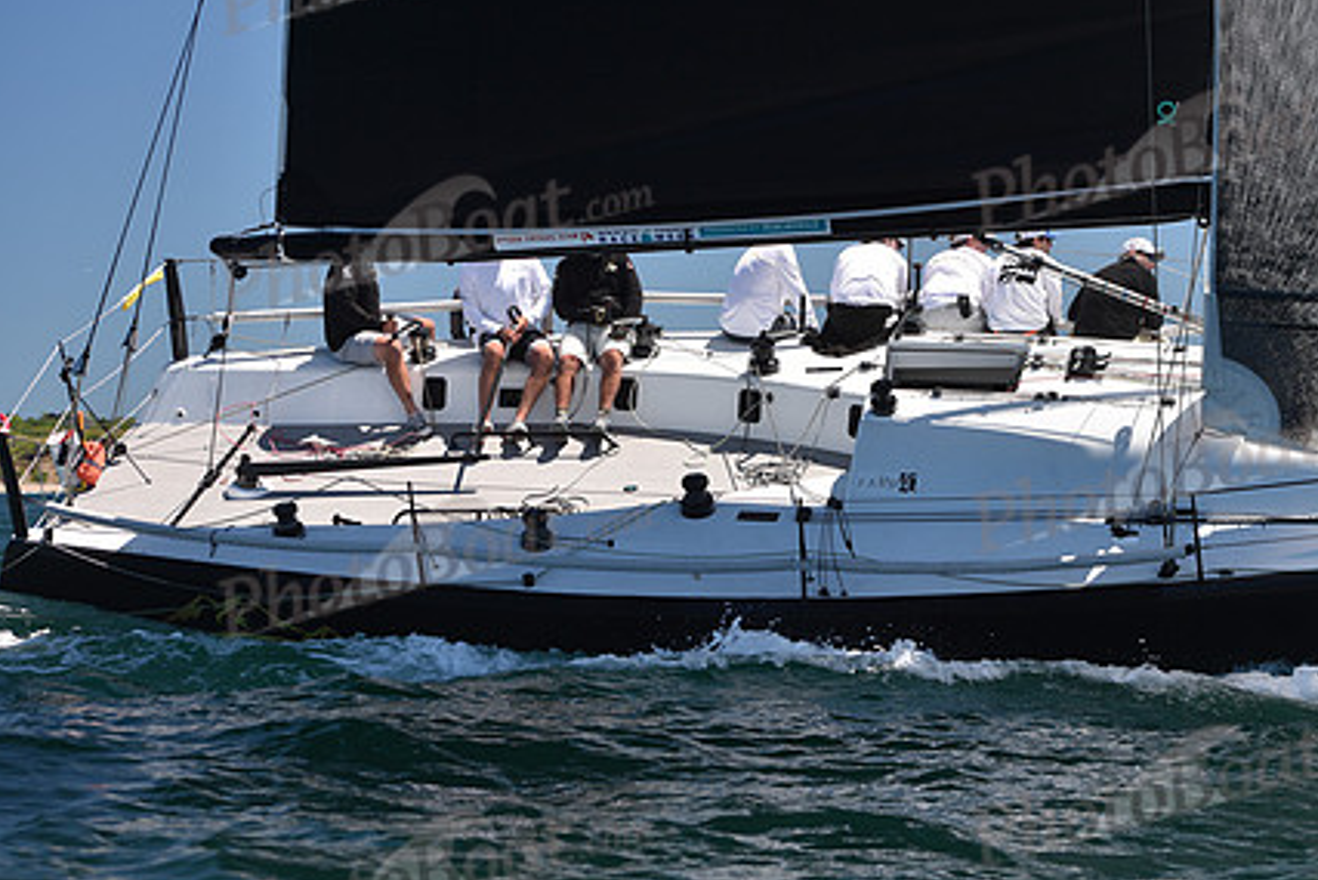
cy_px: 357
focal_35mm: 95
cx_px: 815
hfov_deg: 21.4
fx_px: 3479
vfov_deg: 14.4
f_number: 4.5
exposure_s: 1/800
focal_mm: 70
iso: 250
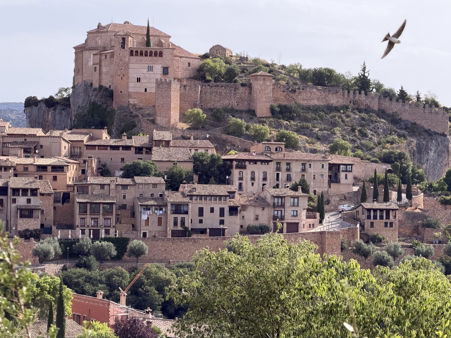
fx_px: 1303
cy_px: 169
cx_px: 226
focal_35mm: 100
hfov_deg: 19.6
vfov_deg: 14.8
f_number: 2.8
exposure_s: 1/494
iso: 50
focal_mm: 16.89
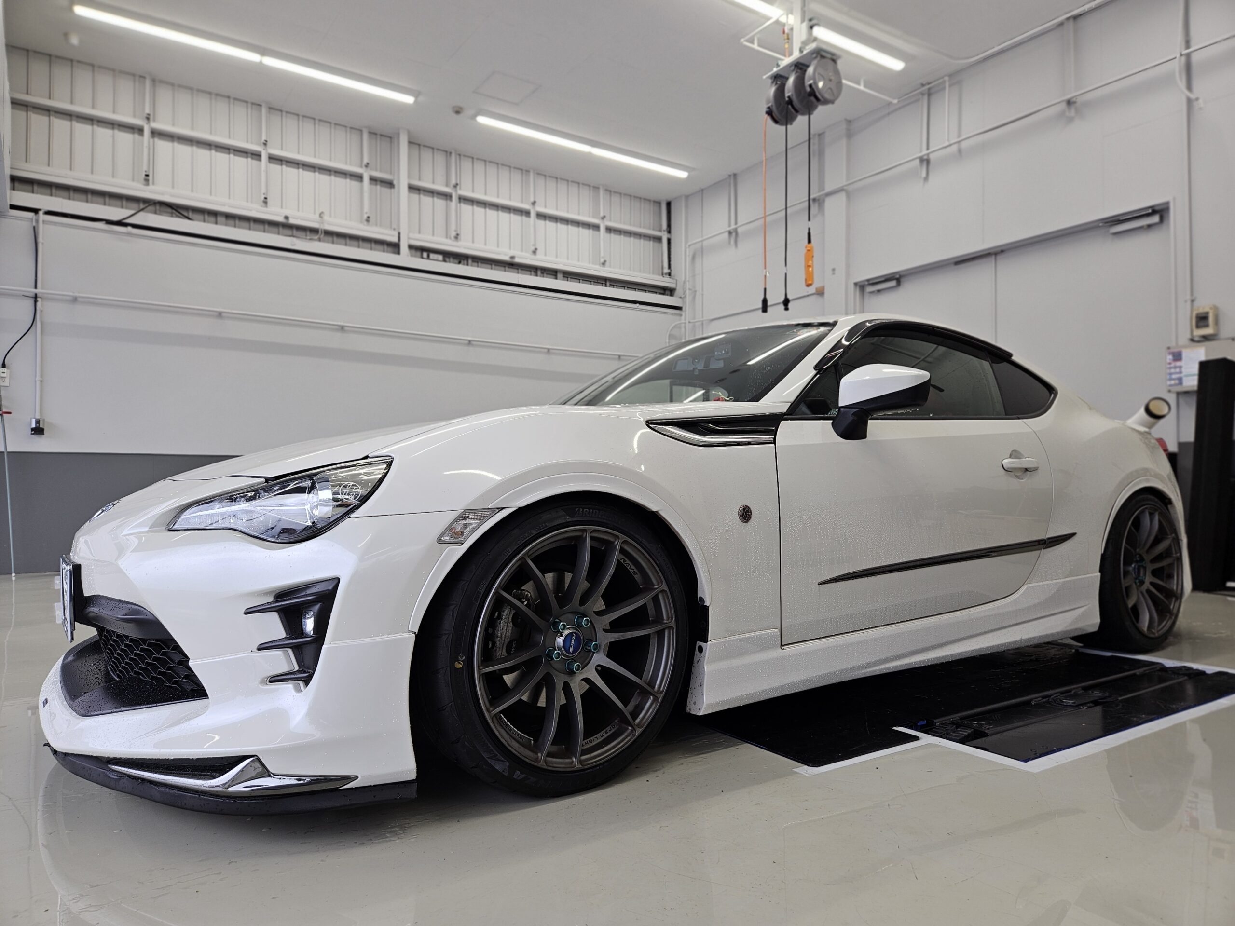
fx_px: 821
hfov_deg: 73.9
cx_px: 618
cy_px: 463
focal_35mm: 23
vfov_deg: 58.9
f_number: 1.8
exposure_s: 1/100
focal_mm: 5.4
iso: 25
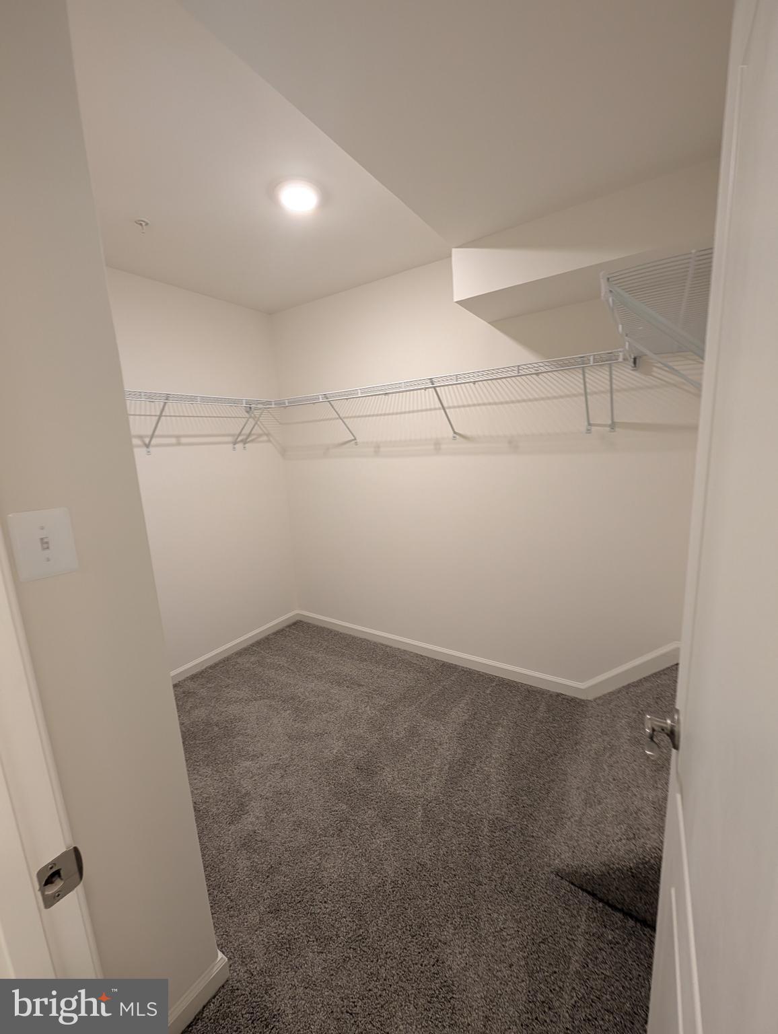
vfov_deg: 110.5
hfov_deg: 94.6
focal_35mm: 12
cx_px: 389
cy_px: 517
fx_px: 359
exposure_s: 1/24
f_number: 1.7
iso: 57
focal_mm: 2.02
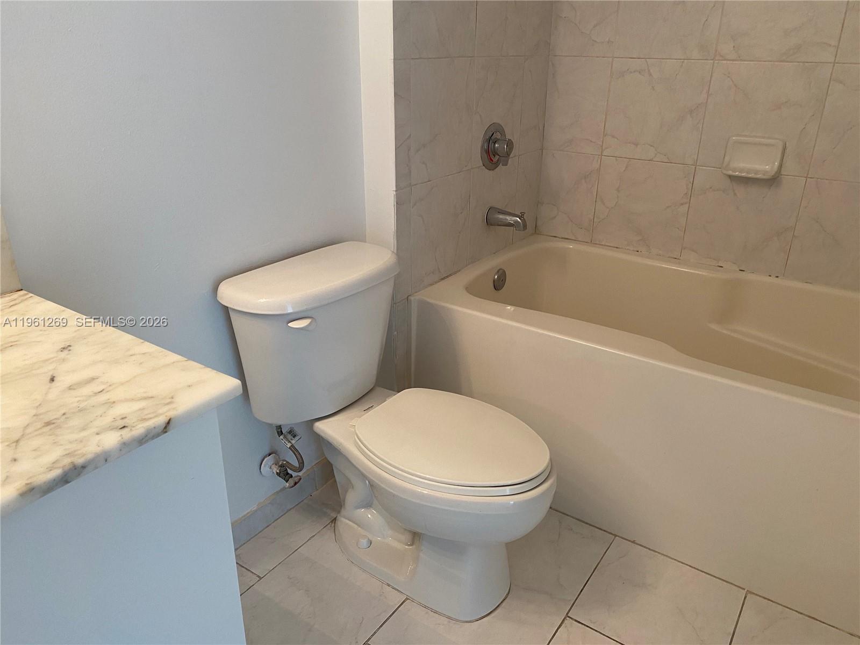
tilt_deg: -23.3
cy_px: 322
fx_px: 646
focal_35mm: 26
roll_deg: -1.7
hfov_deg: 67.3
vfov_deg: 53.1
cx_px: 430
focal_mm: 4.25
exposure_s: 1/60
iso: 125
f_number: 1.8
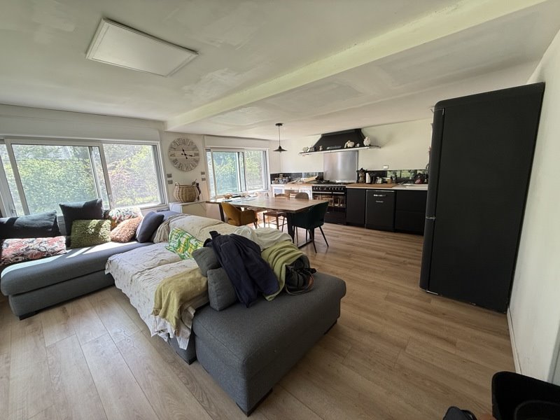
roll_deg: +3.0
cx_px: 280
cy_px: 210
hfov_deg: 102.1
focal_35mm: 14
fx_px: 226
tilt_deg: -10.3
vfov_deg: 85.7
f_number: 2.2
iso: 80
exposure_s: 1/99
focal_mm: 2.22
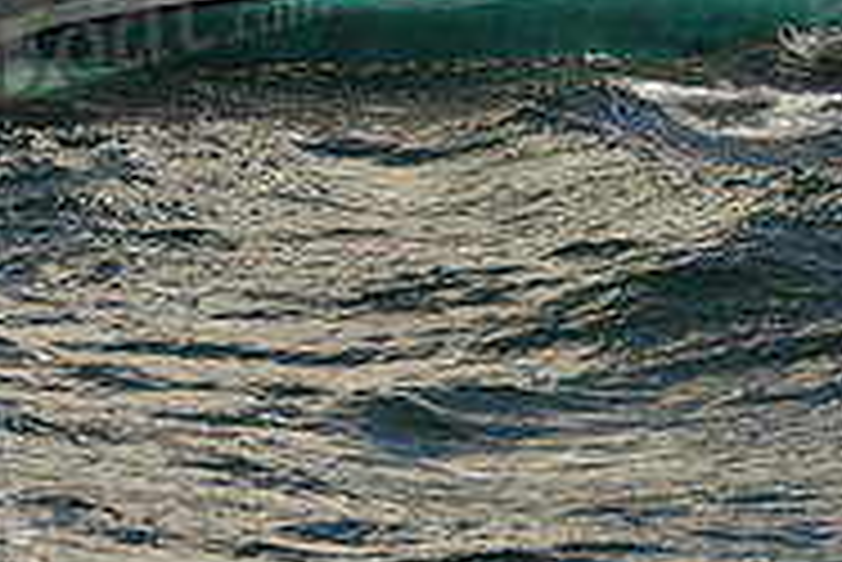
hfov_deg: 9.5
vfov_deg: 6.3
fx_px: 5079
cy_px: -232
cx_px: 567
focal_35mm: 217
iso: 250
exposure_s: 1/640
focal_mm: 70
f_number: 9
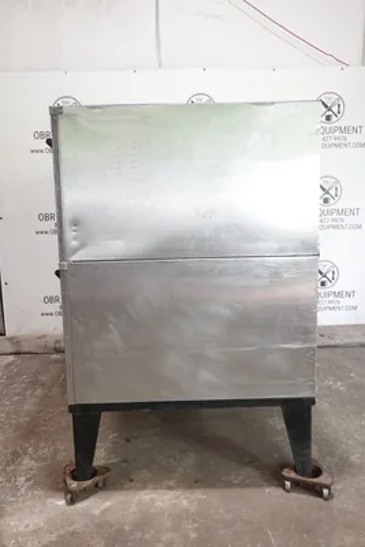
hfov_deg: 41.1
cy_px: 274
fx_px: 486
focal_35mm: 32
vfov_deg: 58.7
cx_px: 182
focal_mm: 12.01
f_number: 3.5
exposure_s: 1/40
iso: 640
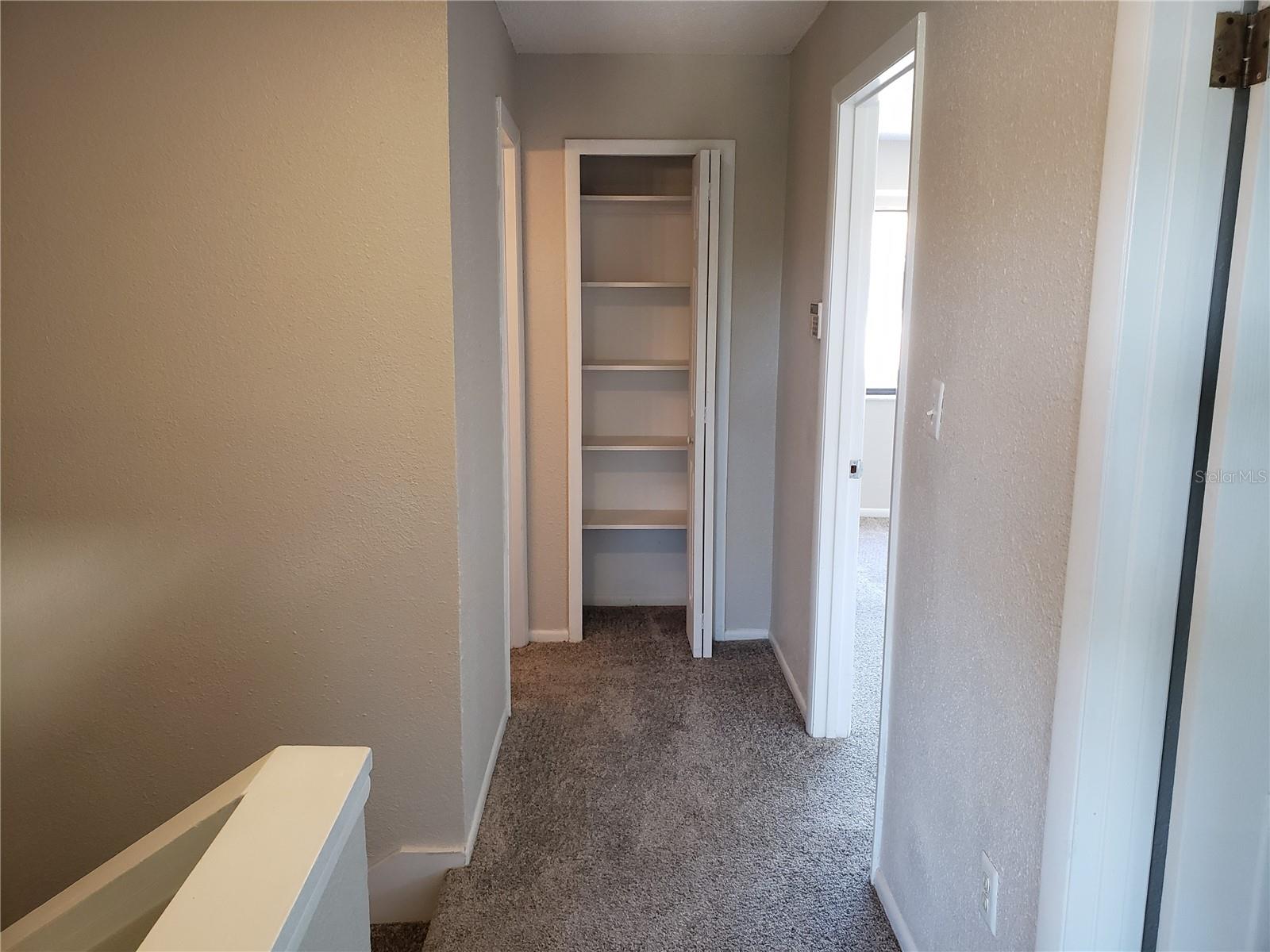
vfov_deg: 53.1
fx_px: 954
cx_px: 635
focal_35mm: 26
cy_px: 476
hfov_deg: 67.3
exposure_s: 1/60
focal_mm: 4.3
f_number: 2.4
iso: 320
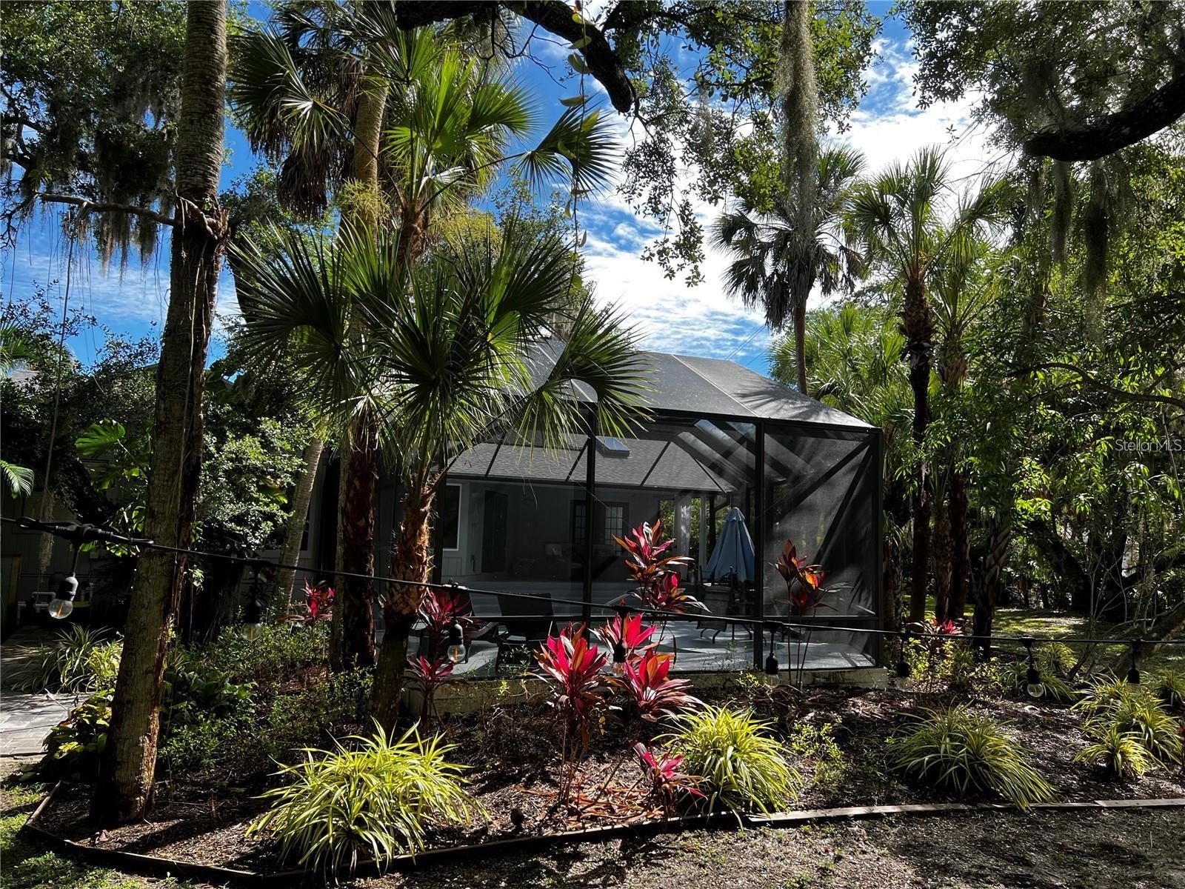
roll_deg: -1.4
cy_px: 444
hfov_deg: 67.3
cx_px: 592
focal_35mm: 26
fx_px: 890
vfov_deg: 53.1
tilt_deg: +5.3
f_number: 1.5
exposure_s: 1/1311
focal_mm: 5.7
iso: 50
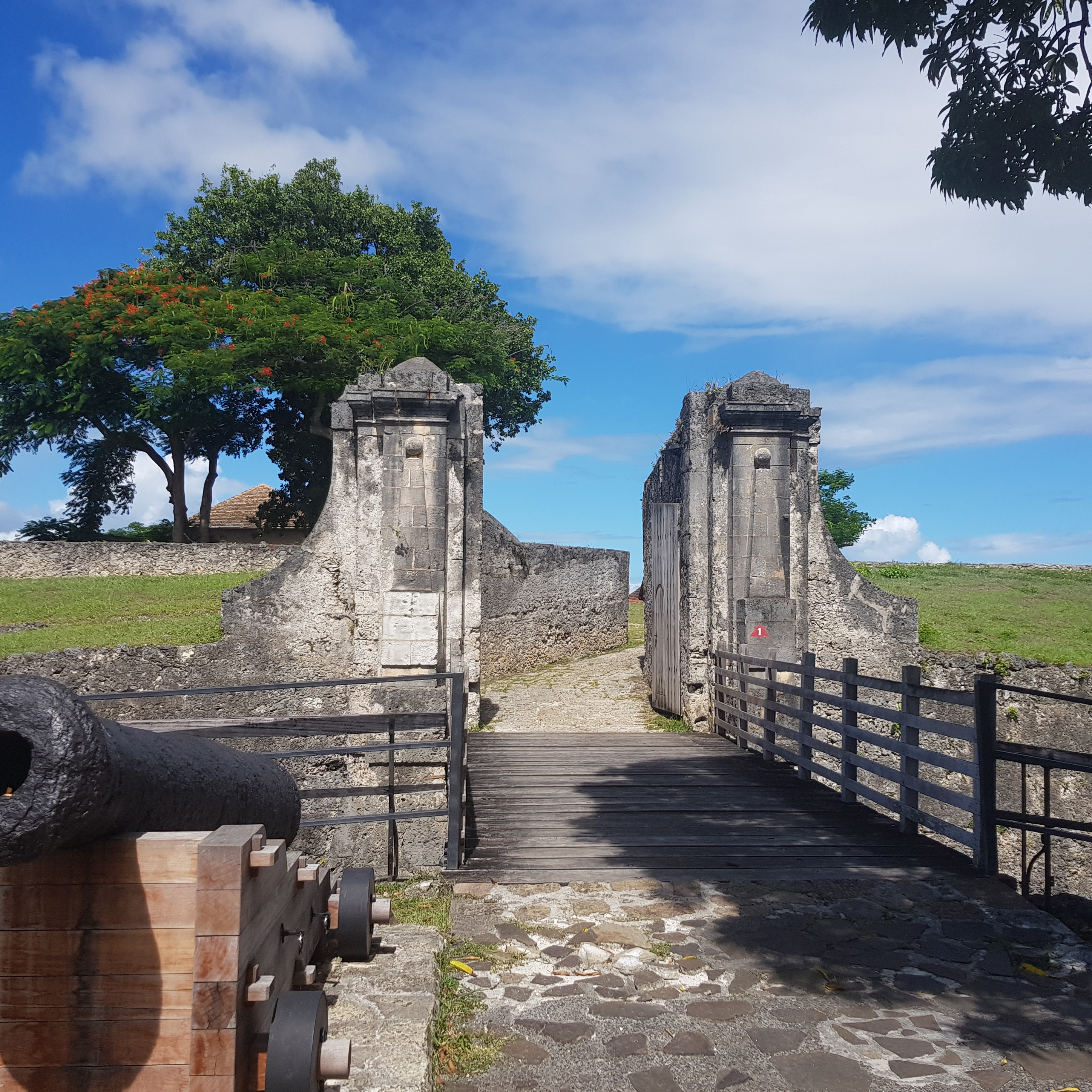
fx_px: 1142
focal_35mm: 32
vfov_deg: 51.1
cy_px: 552
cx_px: 618
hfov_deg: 51.0
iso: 40
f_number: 1.7
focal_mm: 4.2
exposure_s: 1/2656
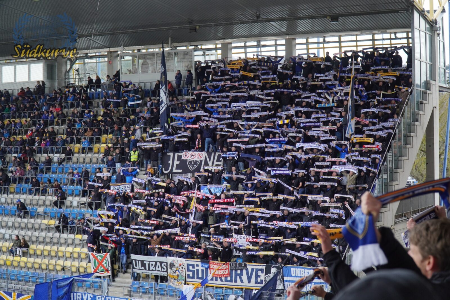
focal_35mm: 62
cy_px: 150
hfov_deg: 32.6
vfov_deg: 22.1
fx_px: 769
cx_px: 225
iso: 400
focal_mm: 41
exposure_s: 1/200
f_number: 4
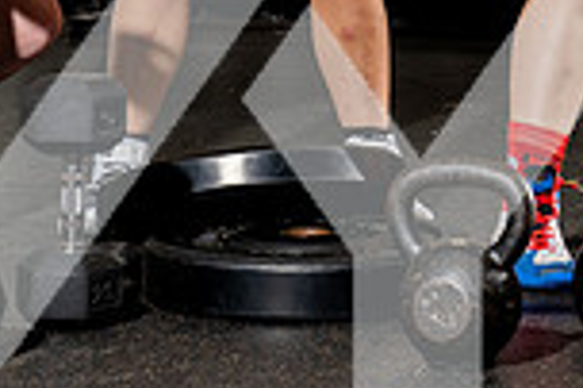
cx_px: 591
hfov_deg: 9.2
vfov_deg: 6.1
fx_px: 3591
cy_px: -275
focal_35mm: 222
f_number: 8
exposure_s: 1/200
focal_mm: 58
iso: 200
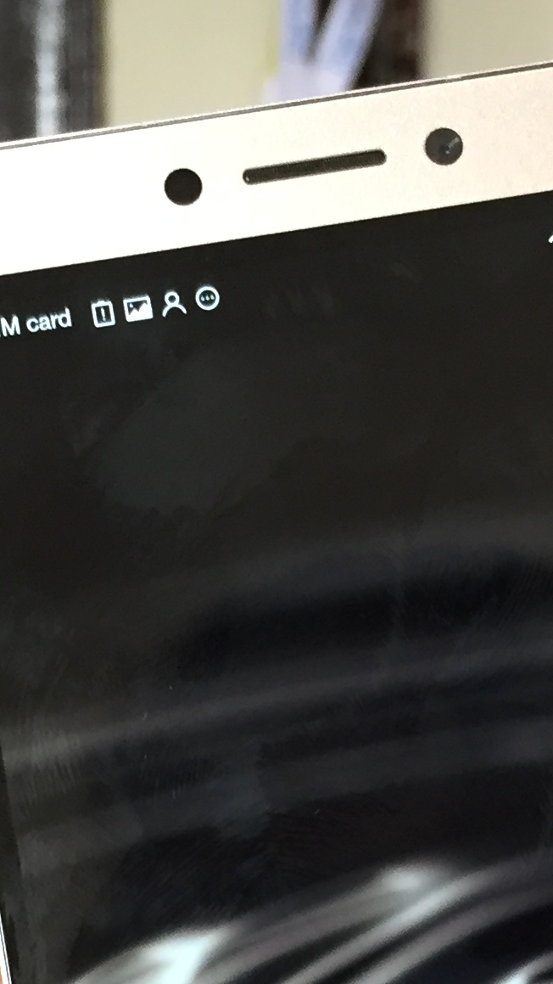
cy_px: 947
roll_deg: -1.6
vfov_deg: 23.1
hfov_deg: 13.6
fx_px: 2320
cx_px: 360
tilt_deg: -12.2
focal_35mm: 89
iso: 160
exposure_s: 1/33
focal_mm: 4.15
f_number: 2.2
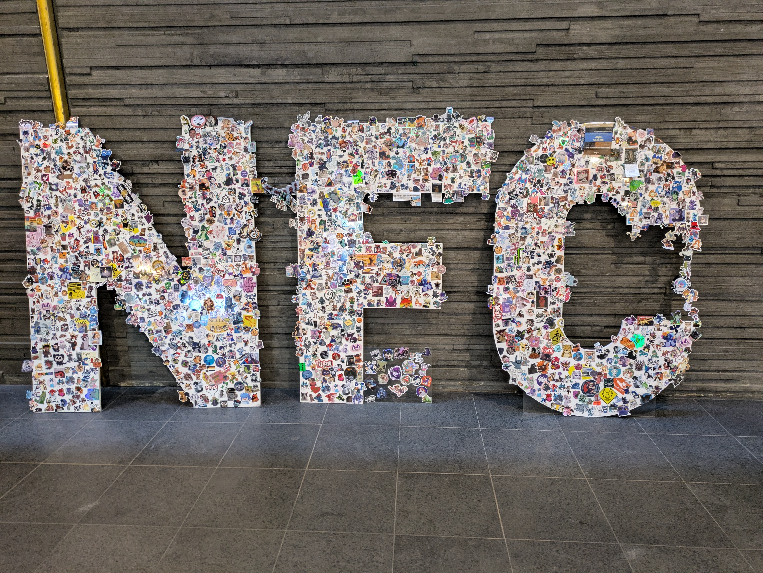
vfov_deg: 54.9
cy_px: 286
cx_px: 382
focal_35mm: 25
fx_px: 551
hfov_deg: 69.4
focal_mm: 5.43
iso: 418
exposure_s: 1/25
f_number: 1.89
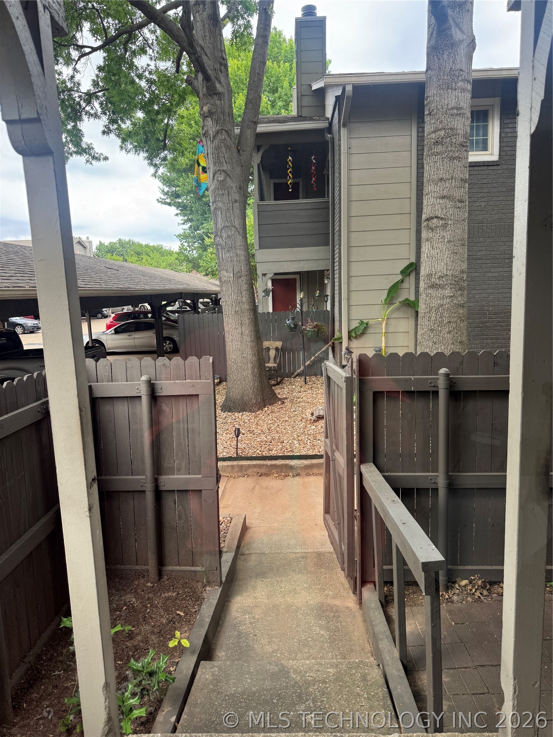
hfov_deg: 56.8
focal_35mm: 24
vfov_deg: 71.6
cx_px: 276
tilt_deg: -3.8
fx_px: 511
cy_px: 368
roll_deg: +2.1
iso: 64
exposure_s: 1/142
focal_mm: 6.76
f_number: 1.78
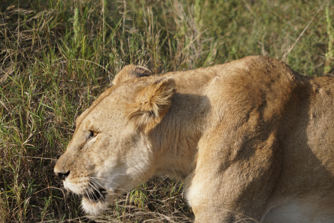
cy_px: 112
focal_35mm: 360
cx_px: 167
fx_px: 3340
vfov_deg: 3.8
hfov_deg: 5.7
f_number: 6.3
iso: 160
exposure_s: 1/400
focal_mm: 240
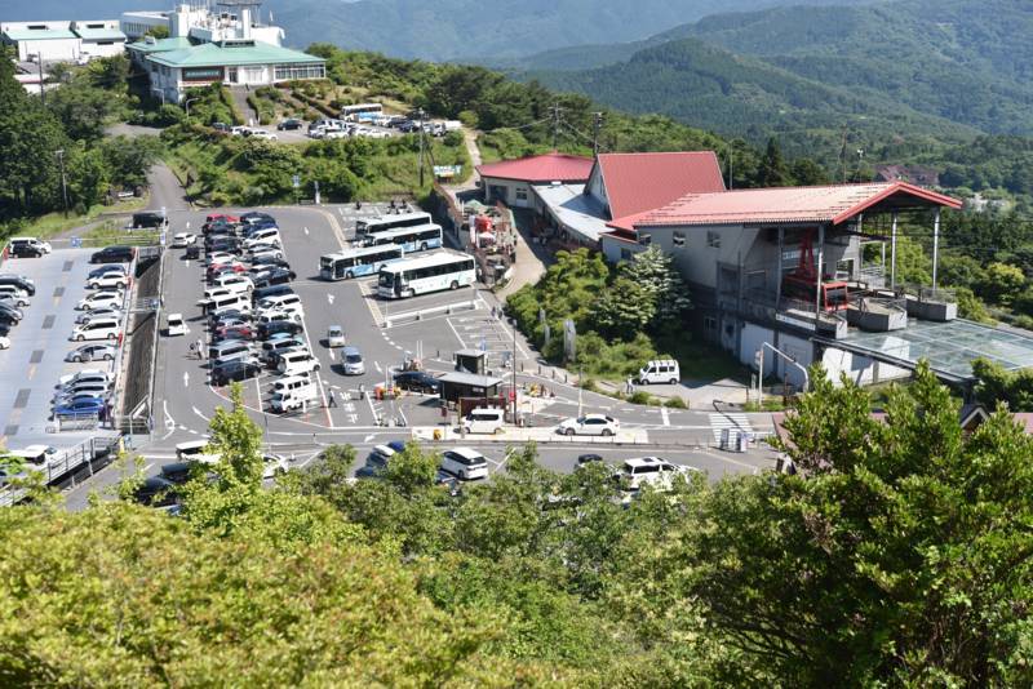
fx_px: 1722
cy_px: 344
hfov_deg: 33.4
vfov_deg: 22.6
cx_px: 516
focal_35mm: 60
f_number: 7.1
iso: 320
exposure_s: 1/800
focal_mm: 60
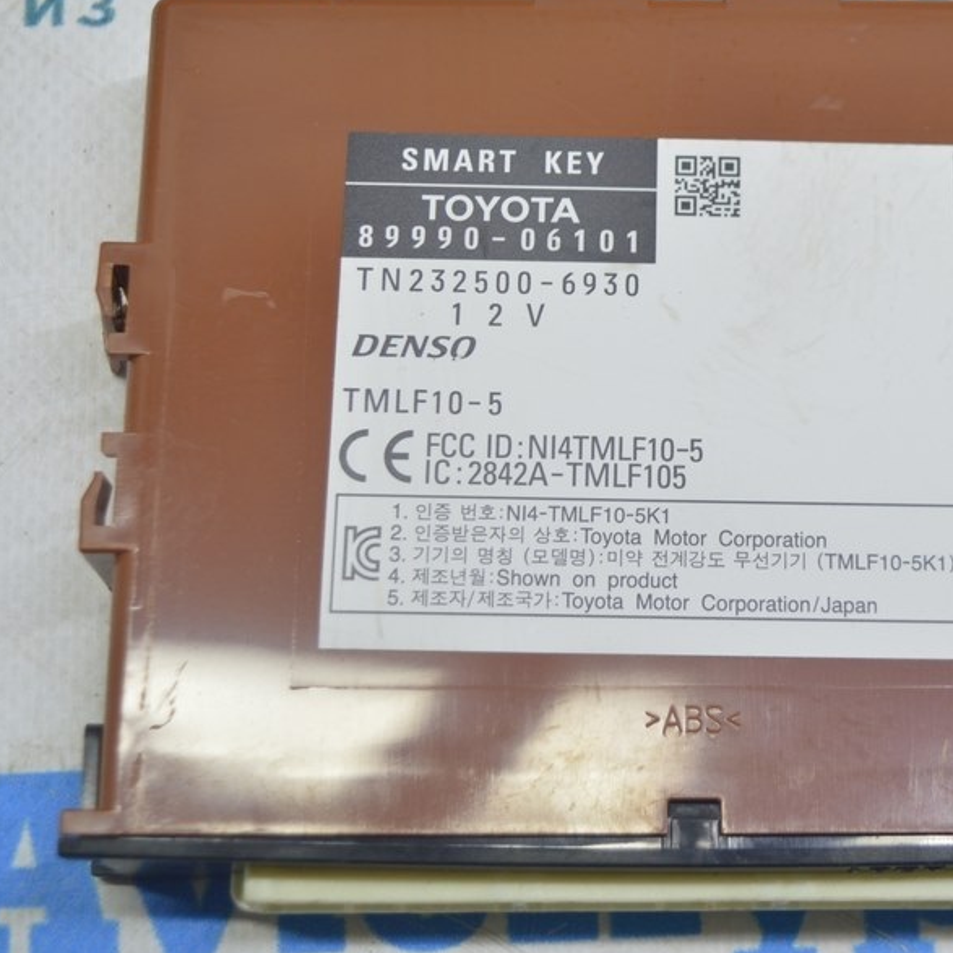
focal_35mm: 78
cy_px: 407
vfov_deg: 22.2
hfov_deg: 22.1
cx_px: 669
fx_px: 2421
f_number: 4.5
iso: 400
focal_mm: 35
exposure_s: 1/40
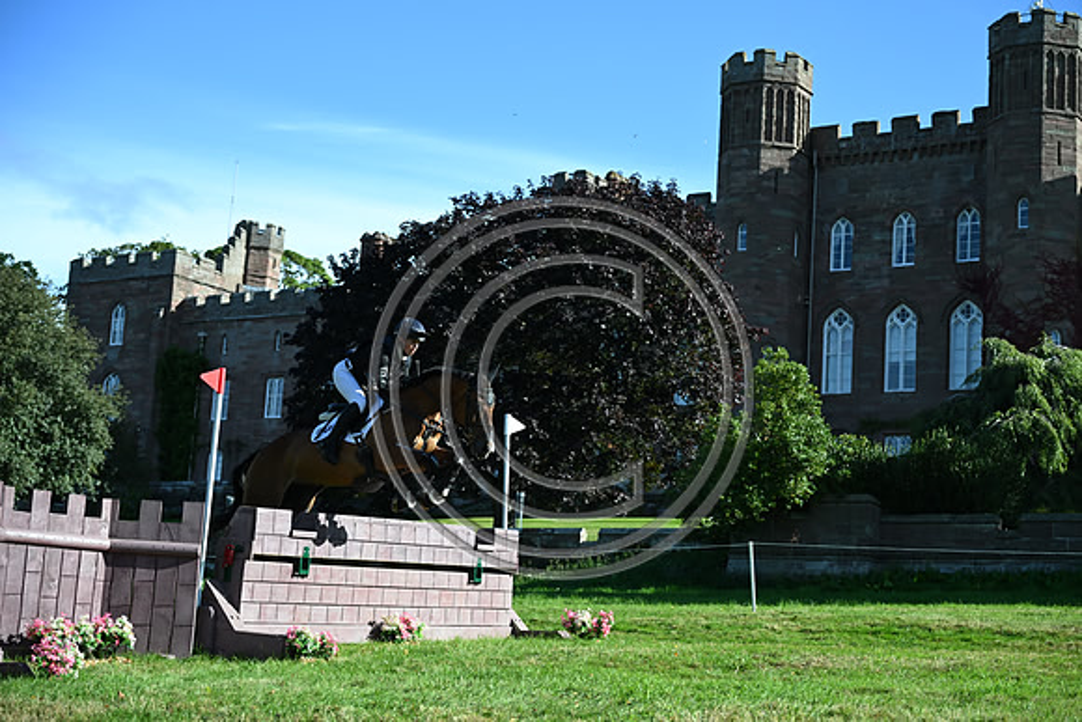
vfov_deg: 22.6
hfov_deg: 33.4
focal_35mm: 60
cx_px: 541
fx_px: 1804
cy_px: 361
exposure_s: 1/1250
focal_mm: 60
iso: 220
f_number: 4
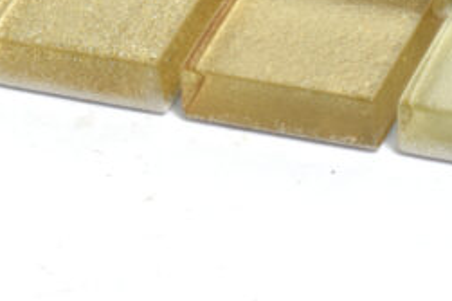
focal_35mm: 239
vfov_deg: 5.7
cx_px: 85
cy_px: -122
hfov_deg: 8.6
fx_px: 2999
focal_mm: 50
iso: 400
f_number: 22
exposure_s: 1/125
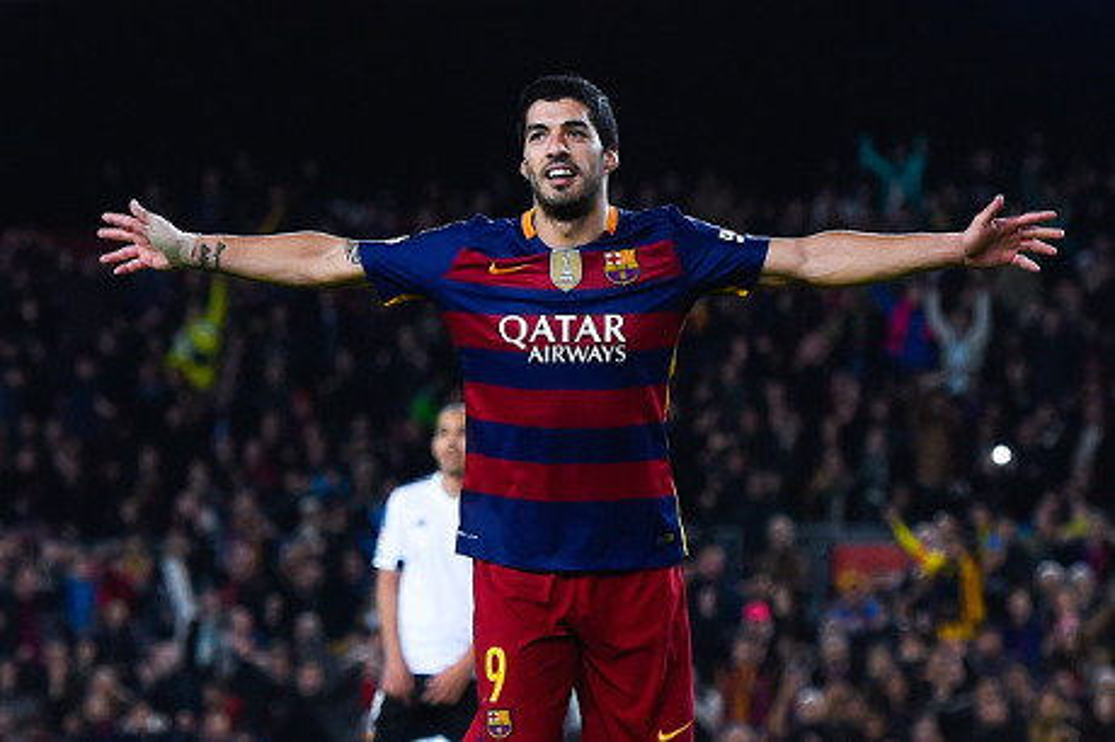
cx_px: 558
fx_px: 3714
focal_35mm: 120
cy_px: 371
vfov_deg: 11.4
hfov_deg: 17.1
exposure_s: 1/1250
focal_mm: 120
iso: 2000
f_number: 3.2
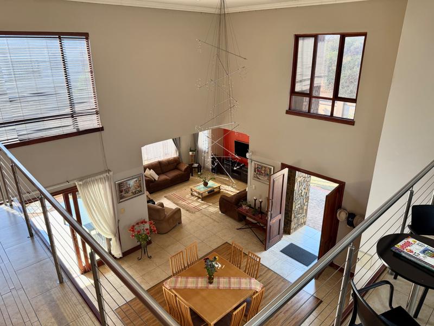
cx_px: 217
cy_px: 163
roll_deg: -0.1
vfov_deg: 56.8
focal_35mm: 24
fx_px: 301
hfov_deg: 71.6
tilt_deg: -20.9
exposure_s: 1/100
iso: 100
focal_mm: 6.76
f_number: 1.78
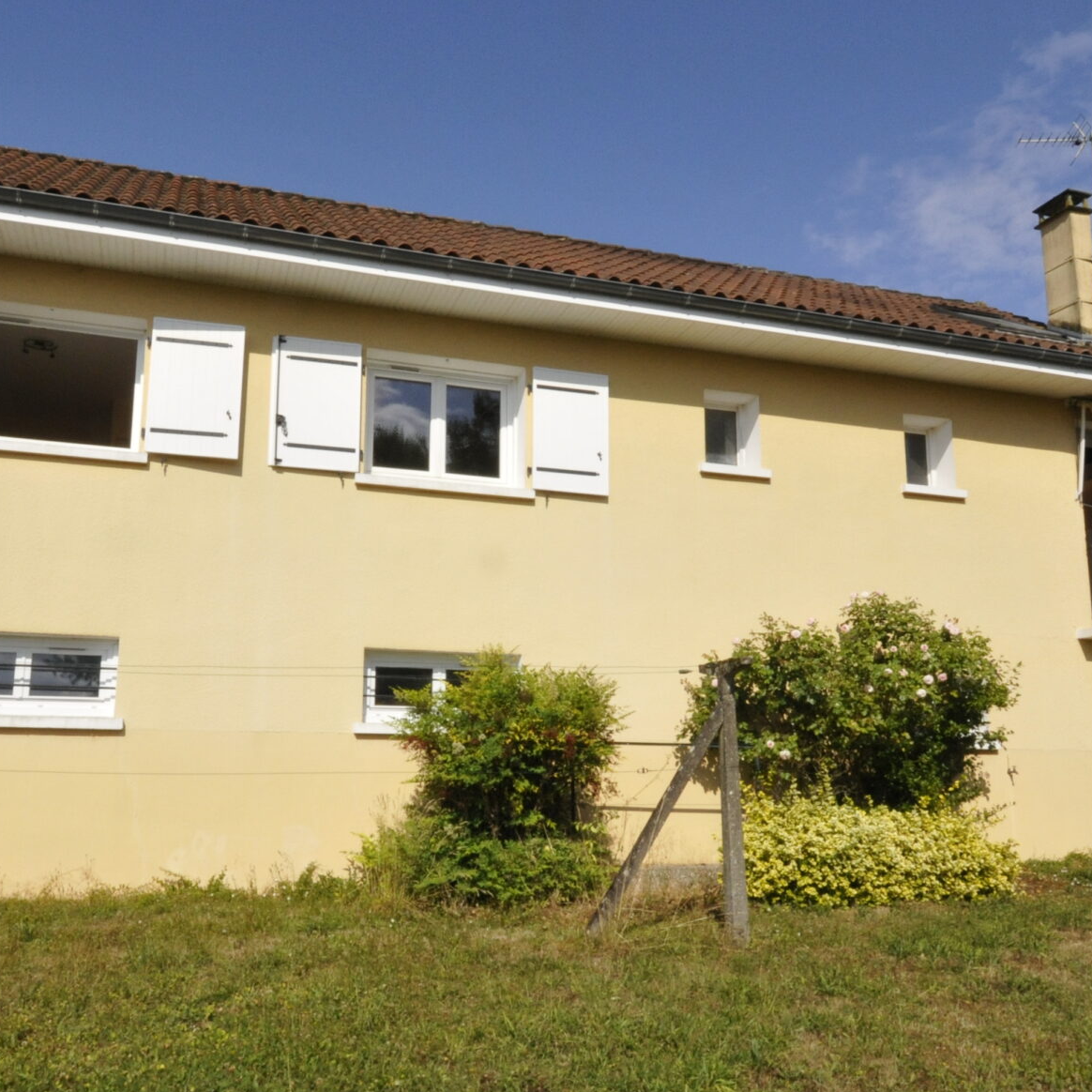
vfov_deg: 57.1
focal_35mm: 28
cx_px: 483
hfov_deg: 57.2
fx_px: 999
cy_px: 625
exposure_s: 1/320
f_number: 20
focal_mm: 10
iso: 800
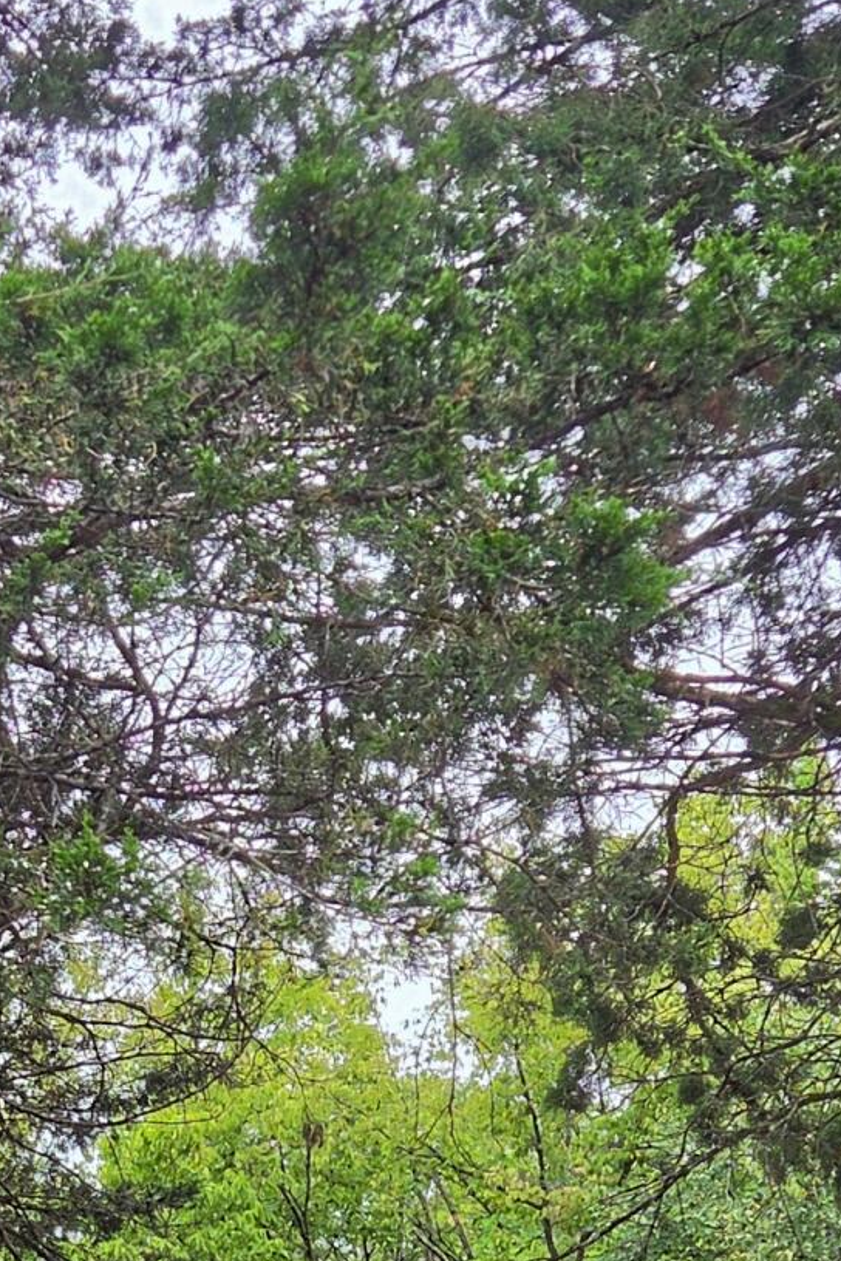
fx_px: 3083
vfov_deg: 21.7
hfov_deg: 15.1
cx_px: -121
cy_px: 1451
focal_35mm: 88
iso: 32
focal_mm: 5.4
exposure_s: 1/180
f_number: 1.8
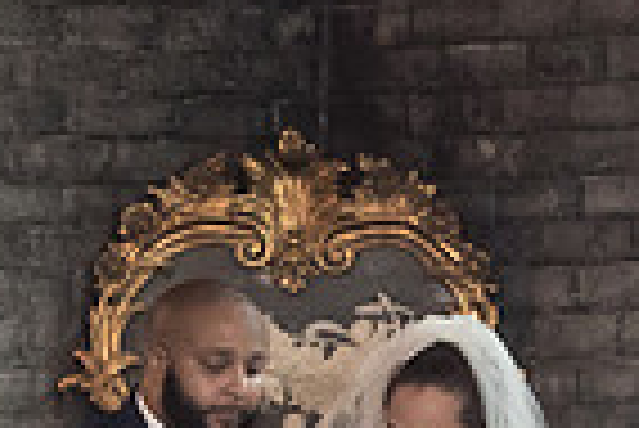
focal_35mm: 520
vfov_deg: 2.6
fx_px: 9239
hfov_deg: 4.0
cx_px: 303
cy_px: 872
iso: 2000
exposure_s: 1/250
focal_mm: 70
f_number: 4
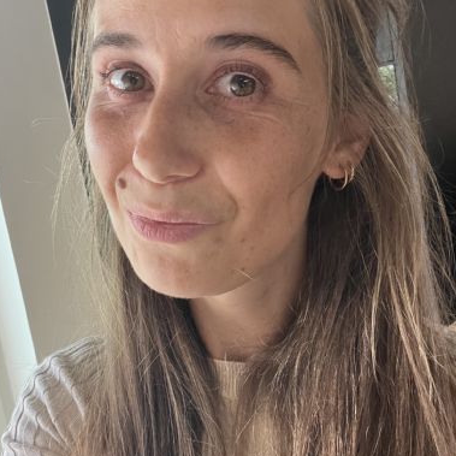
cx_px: 207
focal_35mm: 42
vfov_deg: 40.0
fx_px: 626
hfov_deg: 40.0
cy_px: 217
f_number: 2.2
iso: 200
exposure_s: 1/50
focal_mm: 2.71
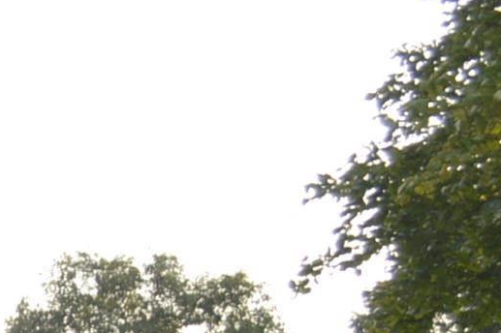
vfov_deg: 8.1
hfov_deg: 10.9
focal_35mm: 157
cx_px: -748
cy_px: 800
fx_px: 2183
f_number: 4
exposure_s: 1/125
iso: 100
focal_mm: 18
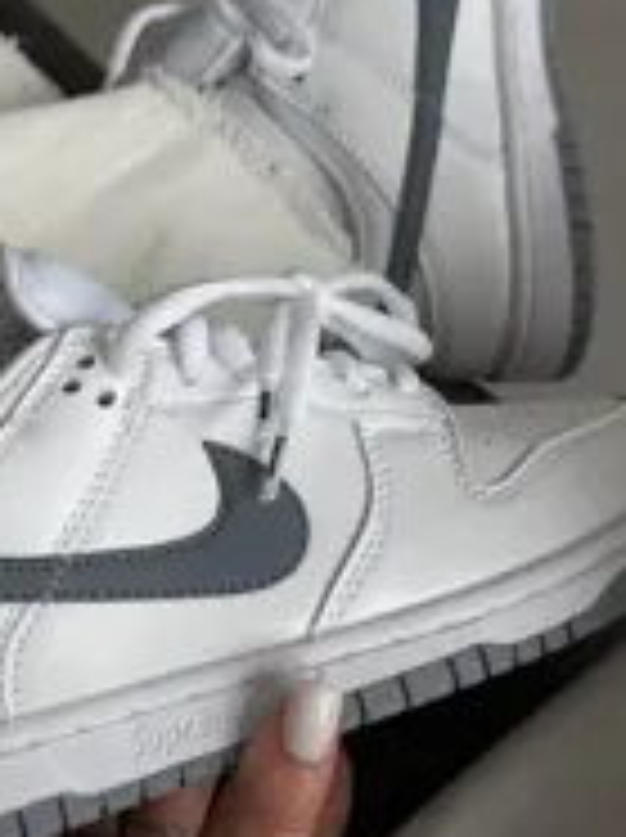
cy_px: 500
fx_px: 1498
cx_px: 185
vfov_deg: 31.2
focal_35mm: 62
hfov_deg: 23.4
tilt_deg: -66.0
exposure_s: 1/521
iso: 80
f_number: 1.78
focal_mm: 6.76
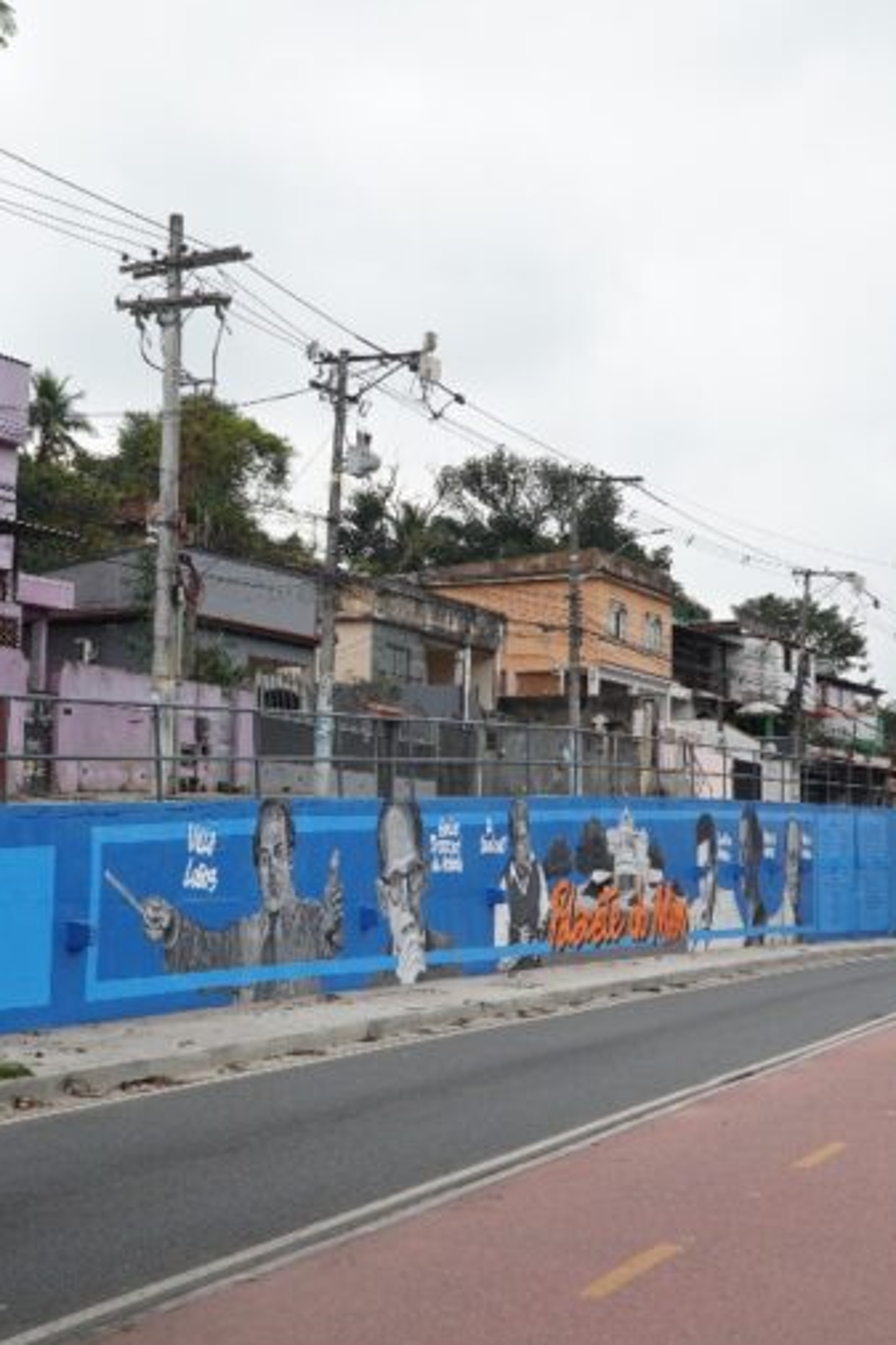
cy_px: 674
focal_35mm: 48
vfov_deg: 41.3
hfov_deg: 28.1
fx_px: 1784
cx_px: 335
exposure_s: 1/500
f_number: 9
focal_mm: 21
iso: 400
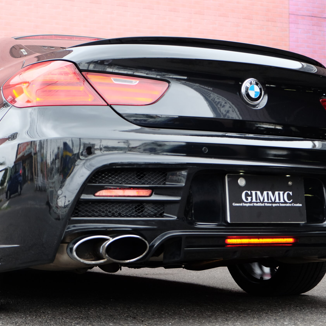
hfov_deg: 26.1
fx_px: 703
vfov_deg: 26.1
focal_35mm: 66
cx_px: 167
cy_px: 163
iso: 400
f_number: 3.6
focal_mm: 34.3
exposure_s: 1/105
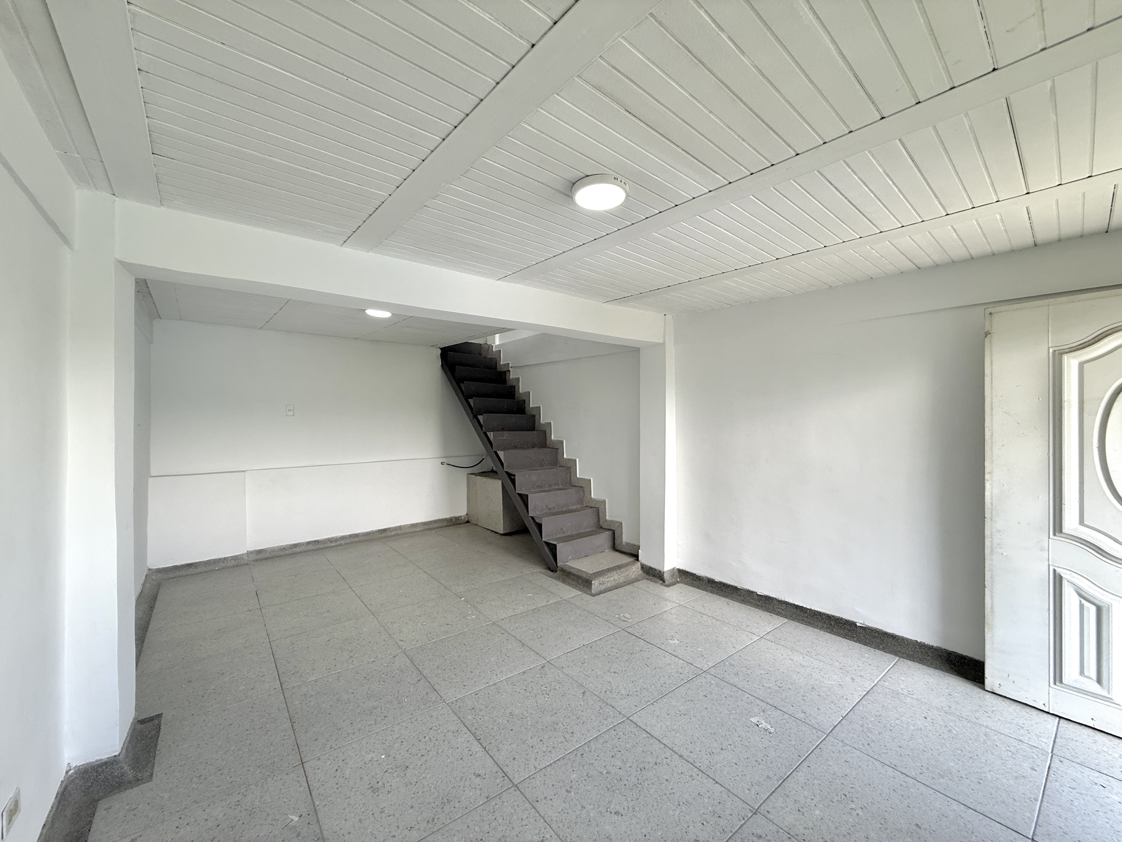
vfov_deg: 85.7
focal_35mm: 14
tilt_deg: +0.3
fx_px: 454
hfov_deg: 102.1
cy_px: 421
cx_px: 561
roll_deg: +0.5
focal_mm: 2.22
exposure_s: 1/120
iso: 80
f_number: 2.2
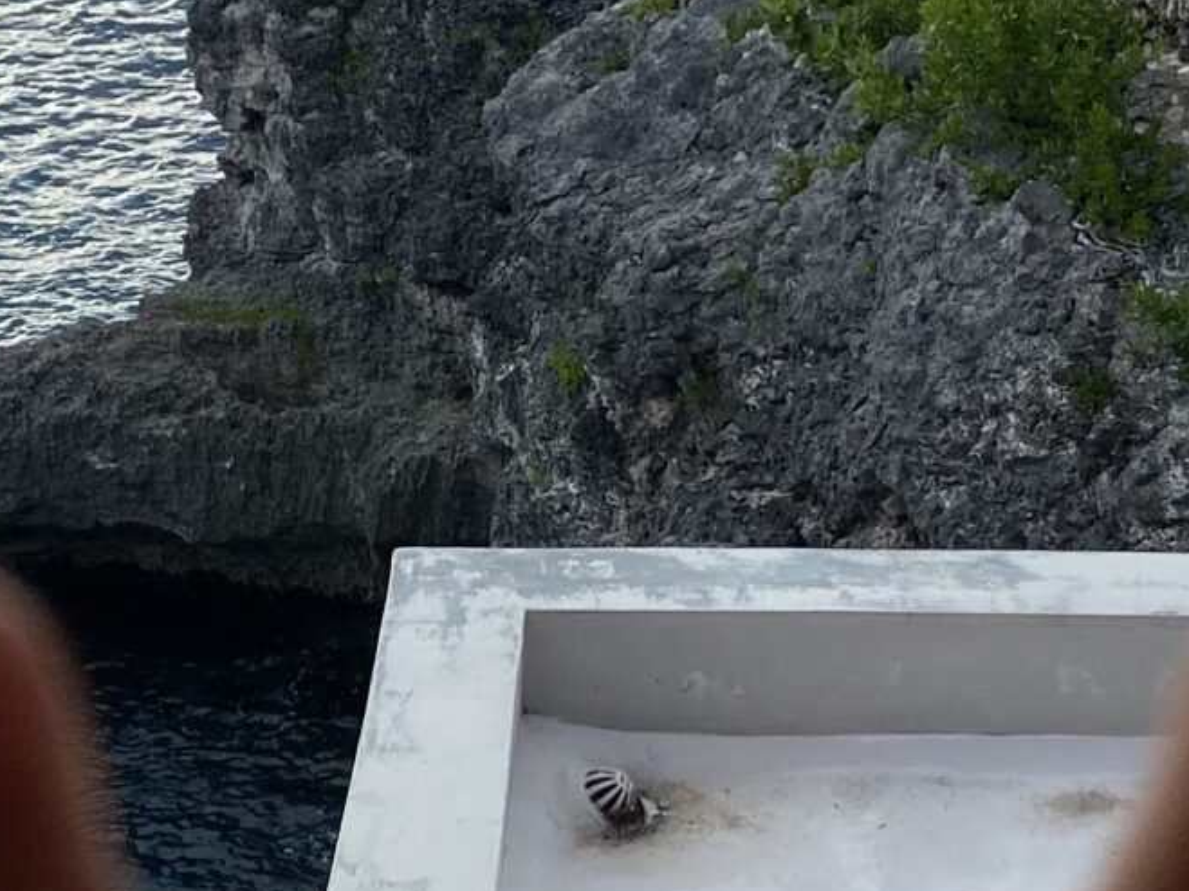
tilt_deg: -18.9
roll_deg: -0.1
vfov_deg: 14.6
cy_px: 253
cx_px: 529
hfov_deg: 19.4
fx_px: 3469
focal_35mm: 101
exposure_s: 1/1701
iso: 32
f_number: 1.8
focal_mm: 4.25
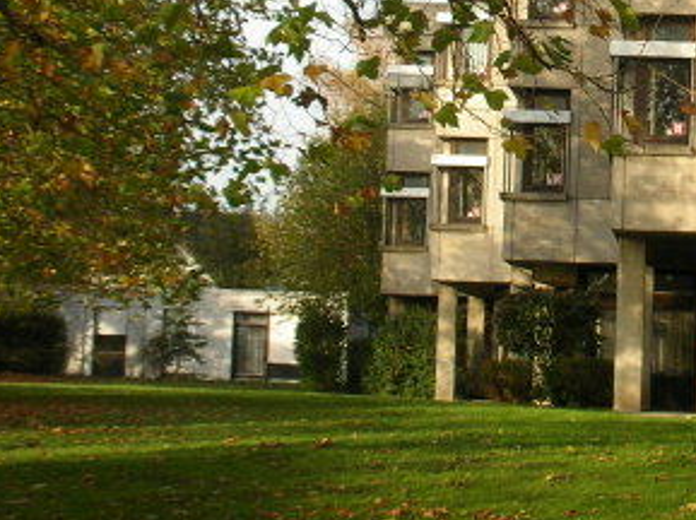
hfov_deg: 18.6
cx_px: 756
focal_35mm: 102
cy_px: -31
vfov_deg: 14.2
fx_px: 2048
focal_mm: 7.7
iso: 50
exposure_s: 1/164
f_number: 3.5
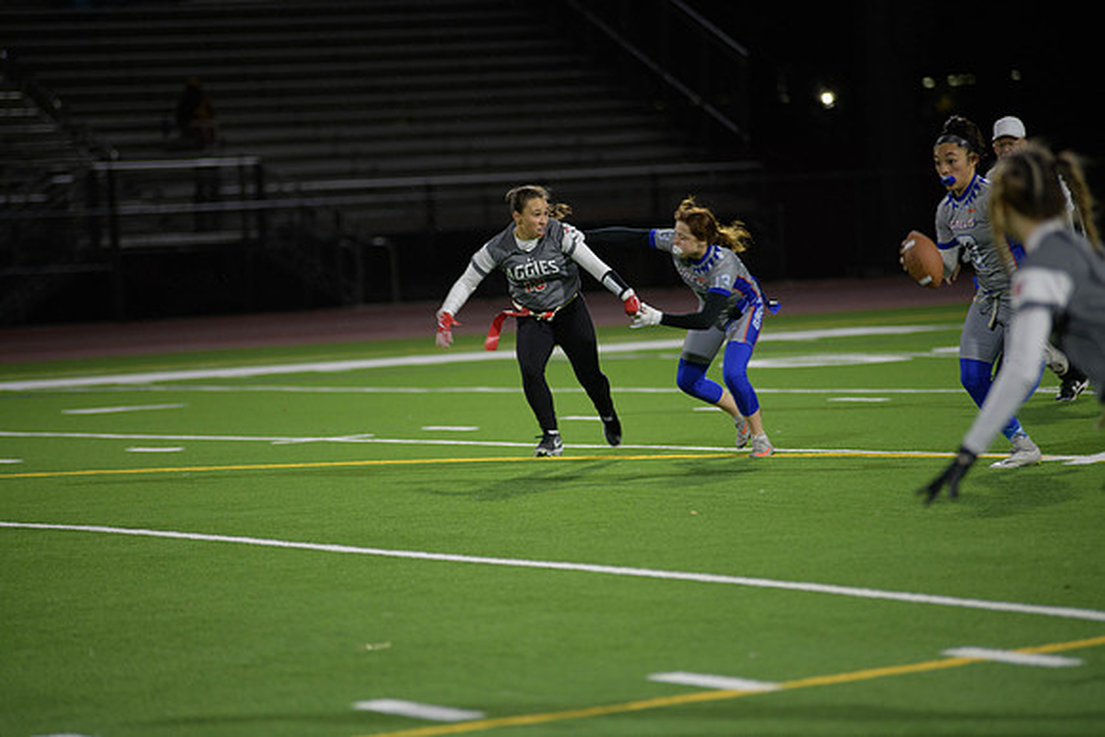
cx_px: 552
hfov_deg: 10.3
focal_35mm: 200
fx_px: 6140
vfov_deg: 6.9
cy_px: 368
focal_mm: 200
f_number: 2.8
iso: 800
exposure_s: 1/200
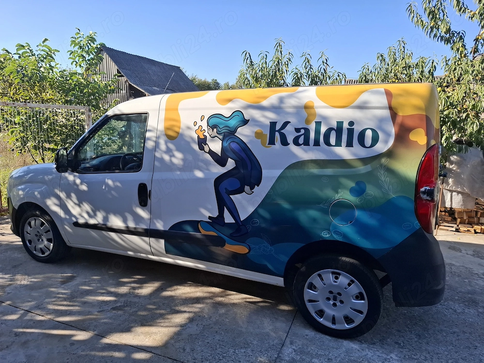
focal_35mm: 23
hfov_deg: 73.9
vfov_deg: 58.9
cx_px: 242
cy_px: 182
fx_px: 322
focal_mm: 5.54
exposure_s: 1/1185
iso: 50
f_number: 1.8
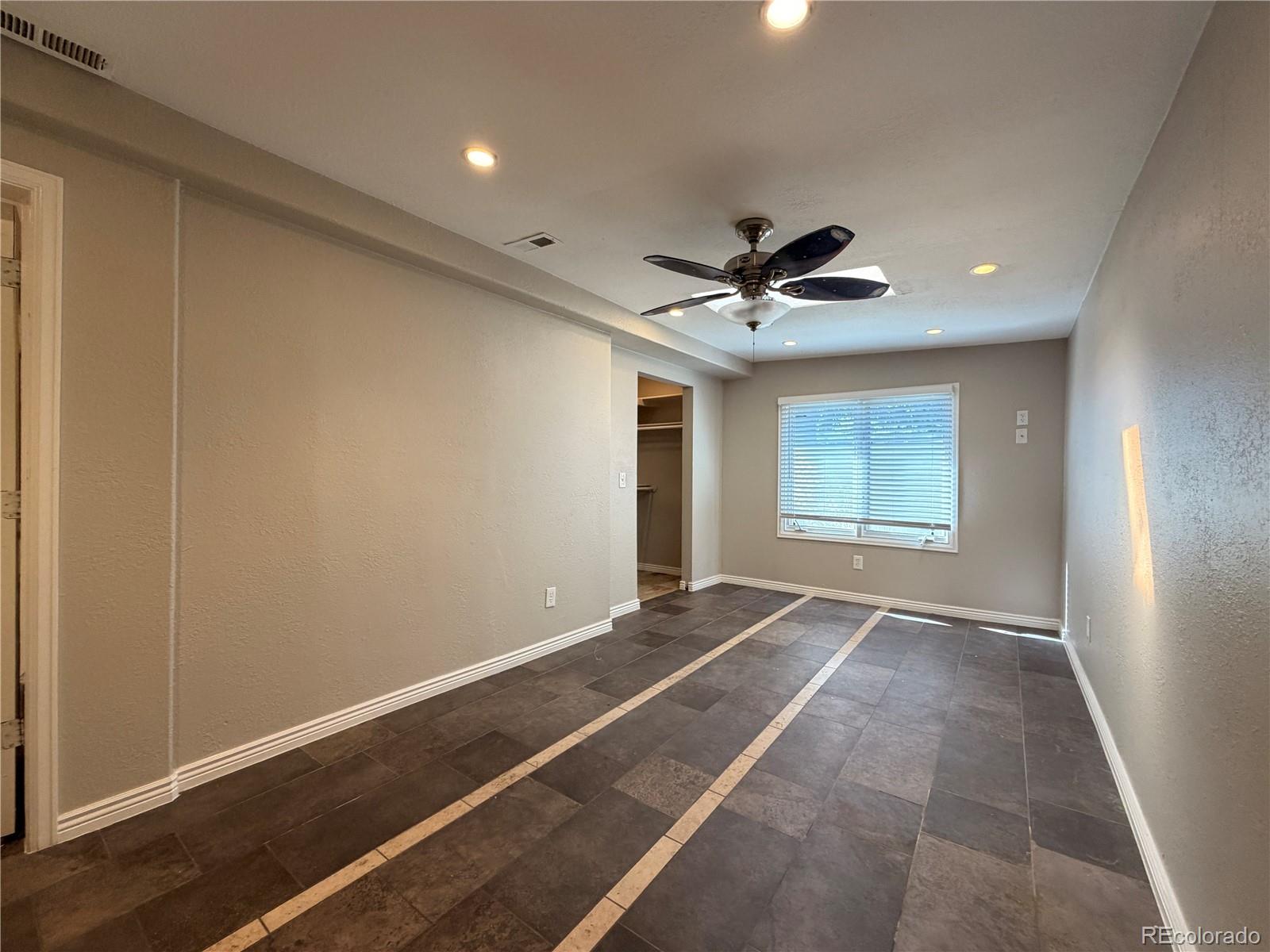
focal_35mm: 14
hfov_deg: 102.1
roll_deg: +0.1
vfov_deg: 85.7
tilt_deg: +1.1
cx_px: 635
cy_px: 476
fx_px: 514
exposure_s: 1/120
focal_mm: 2.22
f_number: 2.2
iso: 320
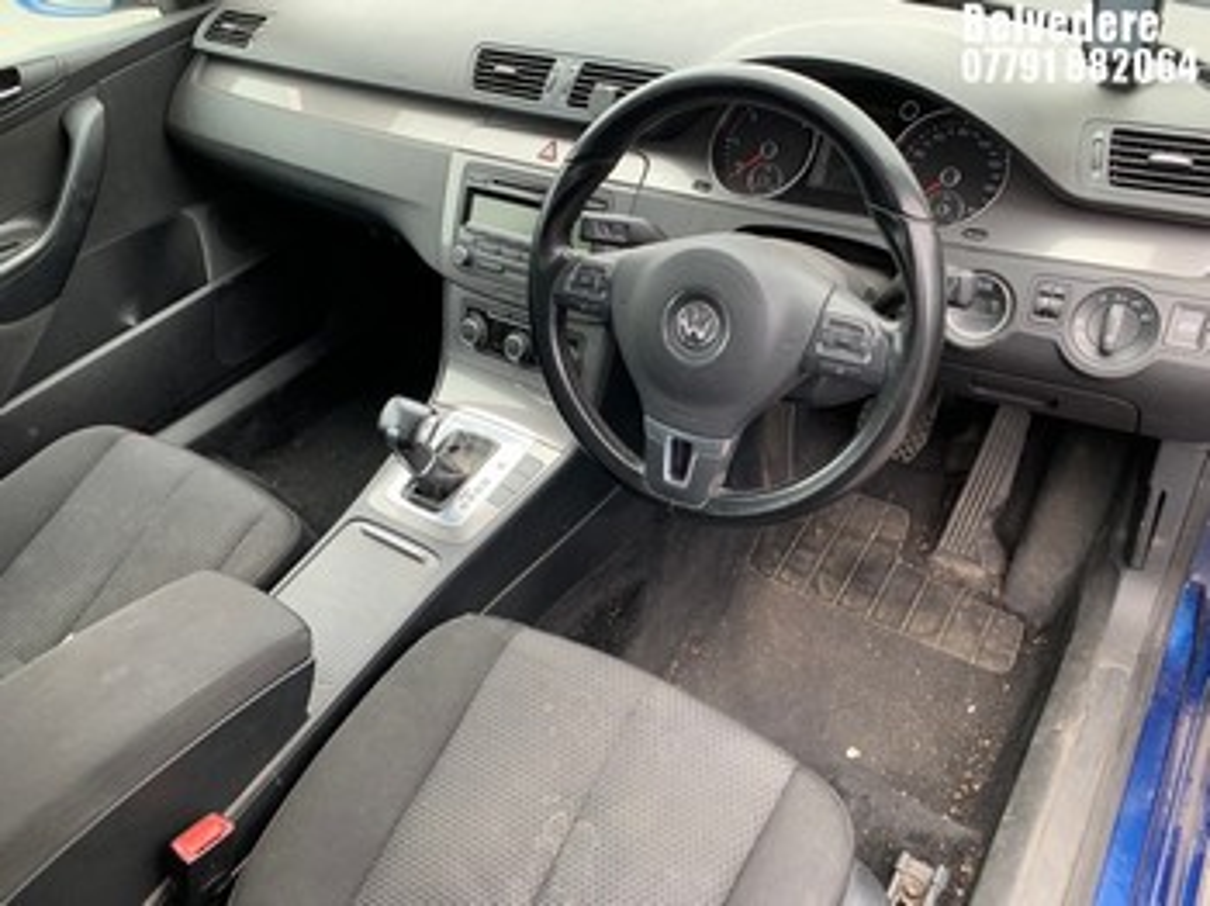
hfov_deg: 67.3
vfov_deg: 53.0
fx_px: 908
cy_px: 453
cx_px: 605
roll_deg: +6.5
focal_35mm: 26
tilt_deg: -40.3
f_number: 1.8
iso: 100
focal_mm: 4.25
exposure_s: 1/121
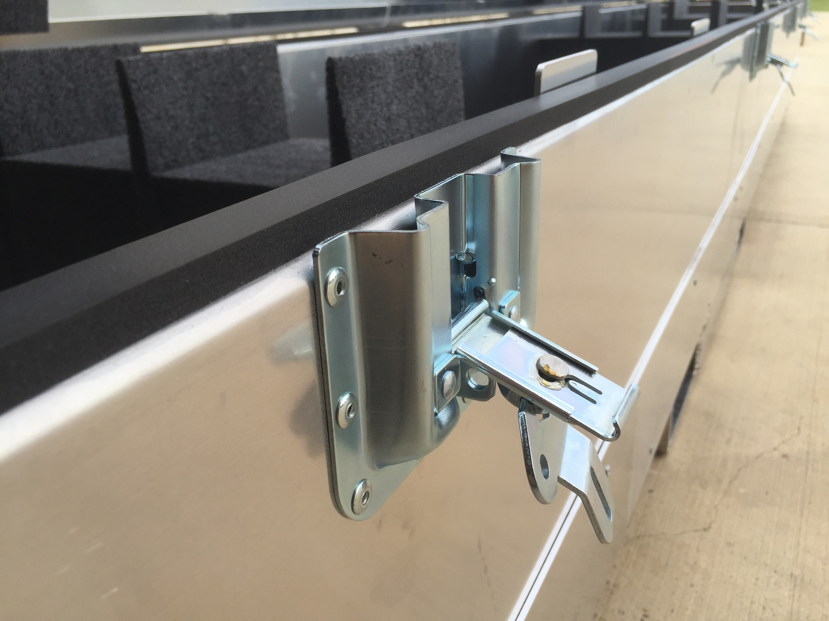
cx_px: 414
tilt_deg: -24.5
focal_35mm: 29
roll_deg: +2.2
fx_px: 695
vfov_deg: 48.2
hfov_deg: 61.7
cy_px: 310
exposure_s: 1/527
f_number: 2.2
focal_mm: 4.15
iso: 32
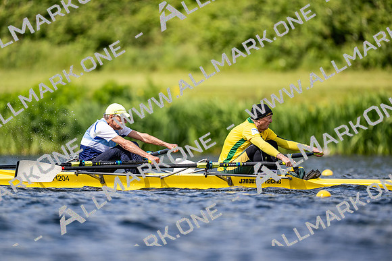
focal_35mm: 600
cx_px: 196
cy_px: 130
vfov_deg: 2.3
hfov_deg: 3.4
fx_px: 6535
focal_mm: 600
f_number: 4
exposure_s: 1/2500
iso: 320
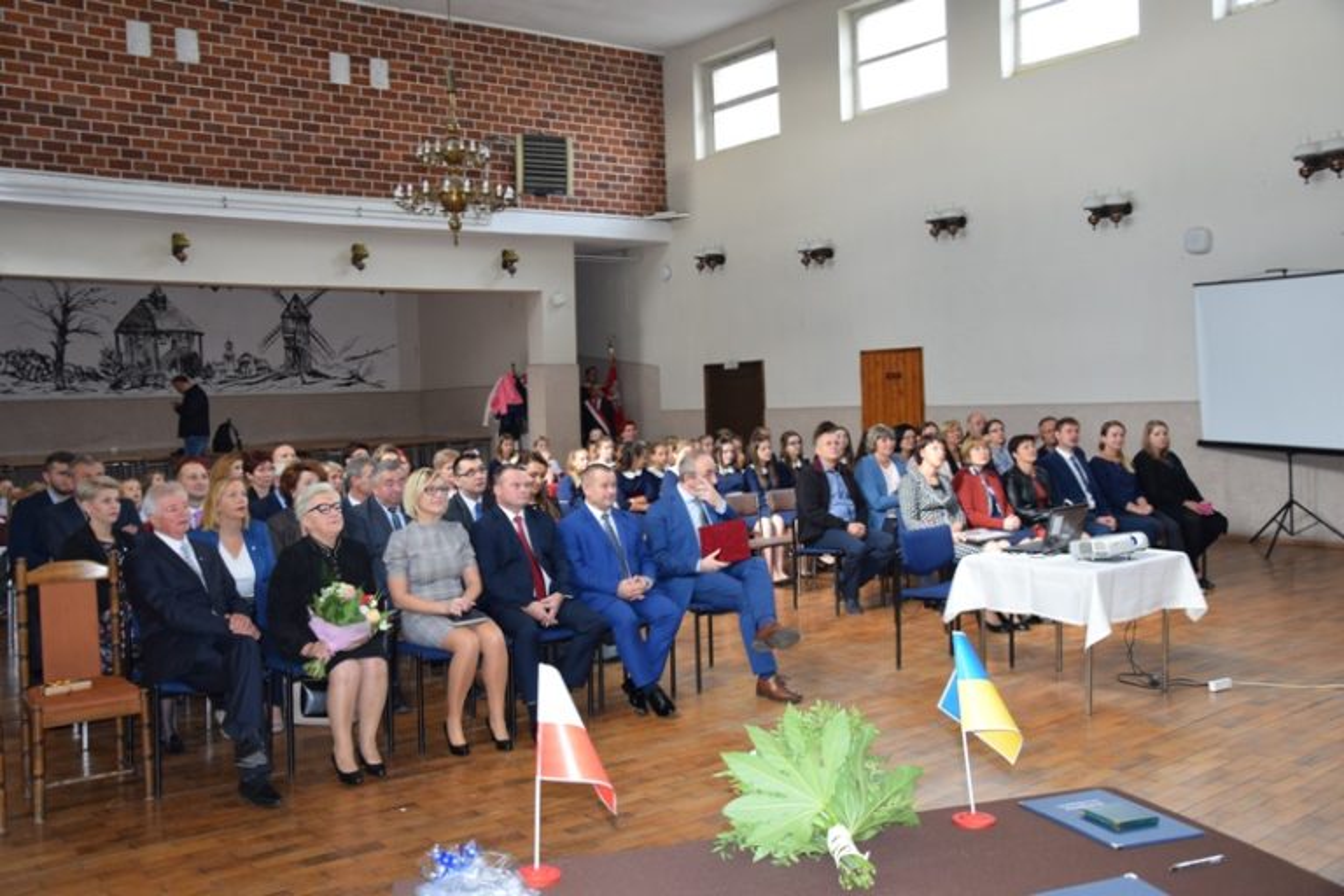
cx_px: 672
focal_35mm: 33
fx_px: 1232
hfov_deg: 57.2
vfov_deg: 40.0
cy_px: 448
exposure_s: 1/100
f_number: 5
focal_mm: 22
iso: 800
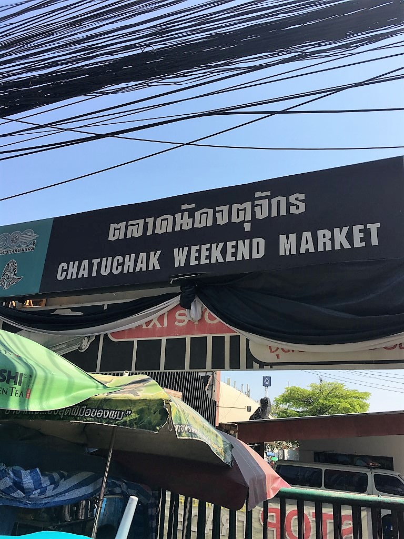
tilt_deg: +21.7
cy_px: 270
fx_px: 451
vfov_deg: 61.7
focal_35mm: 29
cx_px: 202
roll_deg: -5.0
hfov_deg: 48.2
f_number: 2.2
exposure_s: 1/1068
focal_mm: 4.15
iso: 25
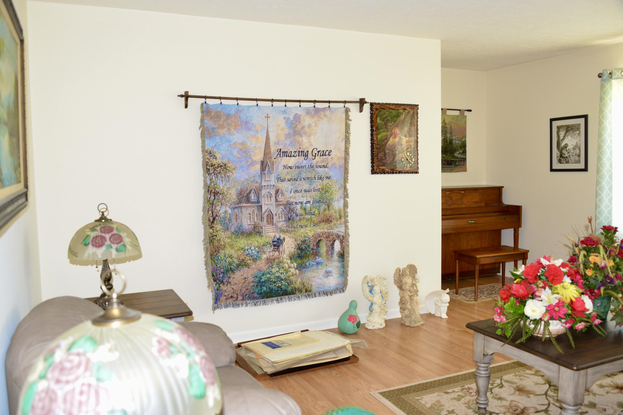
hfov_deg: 58.7
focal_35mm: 32
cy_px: 208
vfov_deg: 41.1
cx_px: 312
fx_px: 554
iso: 2800
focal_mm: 32
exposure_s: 1/60
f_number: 5.6
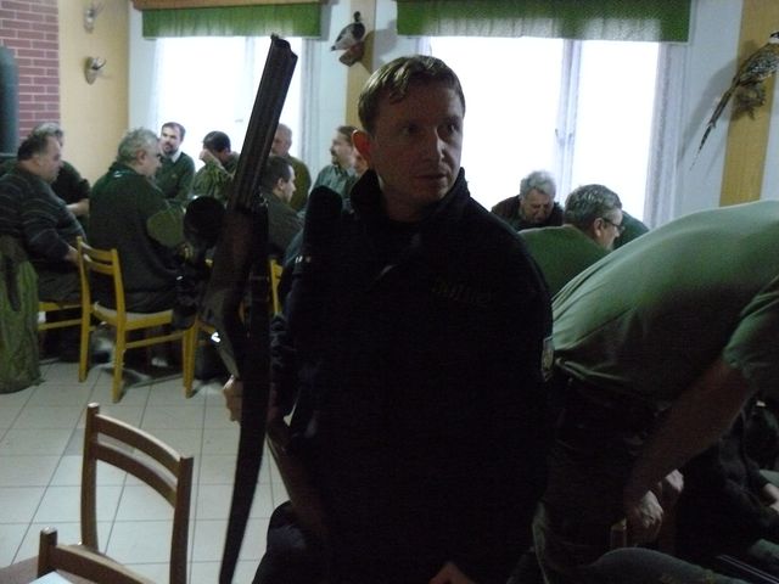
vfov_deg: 39.7
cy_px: 292
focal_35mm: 36
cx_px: 390
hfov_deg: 51.4
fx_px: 810
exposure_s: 1/13
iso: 800
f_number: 2.8
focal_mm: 6
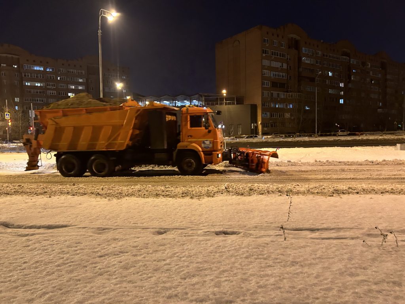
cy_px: 152
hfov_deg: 67.3
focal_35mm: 26
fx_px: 304
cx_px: 202
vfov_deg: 53.1
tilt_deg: -3.7
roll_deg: +1.3
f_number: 1.5
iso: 500
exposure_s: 1/33
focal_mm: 5.7
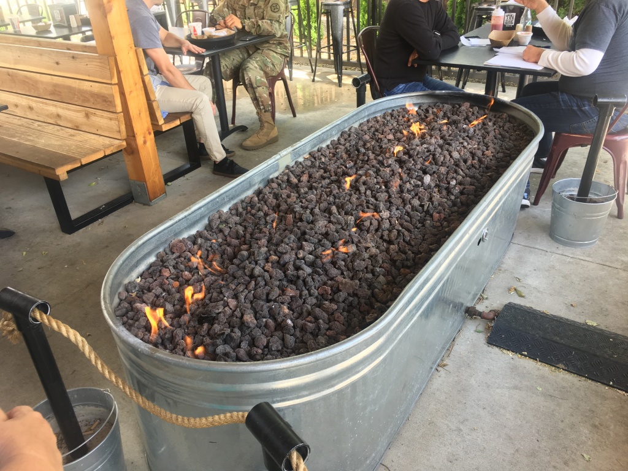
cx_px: 314
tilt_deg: -30.2
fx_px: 526
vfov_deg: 48.2
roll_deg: +5.2
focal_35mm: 29
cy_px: 236
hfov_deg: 61.7
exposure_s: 1/60
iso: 32
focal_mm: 4.15
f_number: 2.2
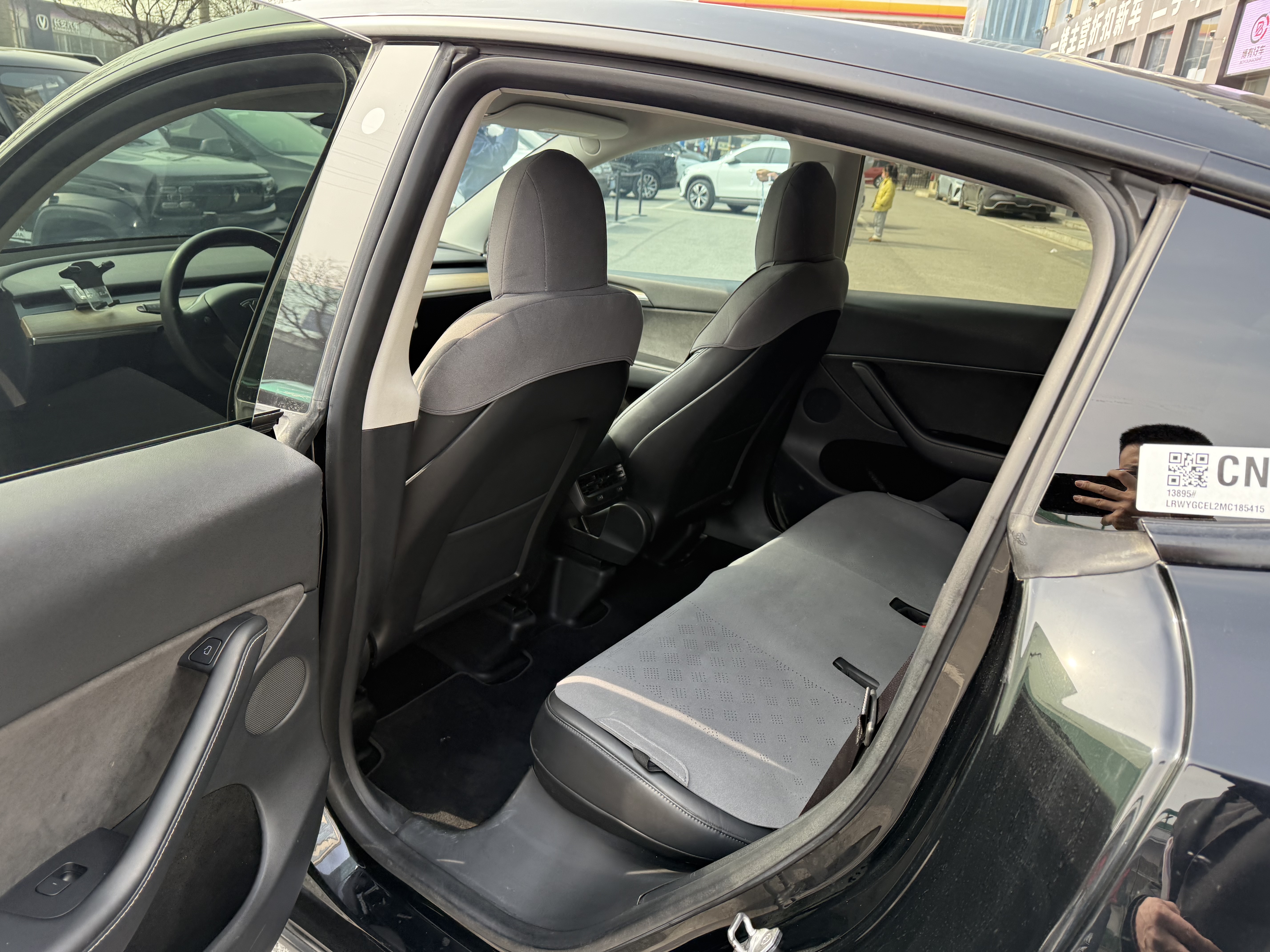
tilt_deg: -20.7
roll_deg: -3.7
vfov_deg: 56.8
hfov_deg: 71.6
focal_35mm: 24
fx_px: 881
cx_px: 635
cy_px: 476
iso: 100
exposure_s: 1/327
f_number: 1.78
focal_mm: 6.76
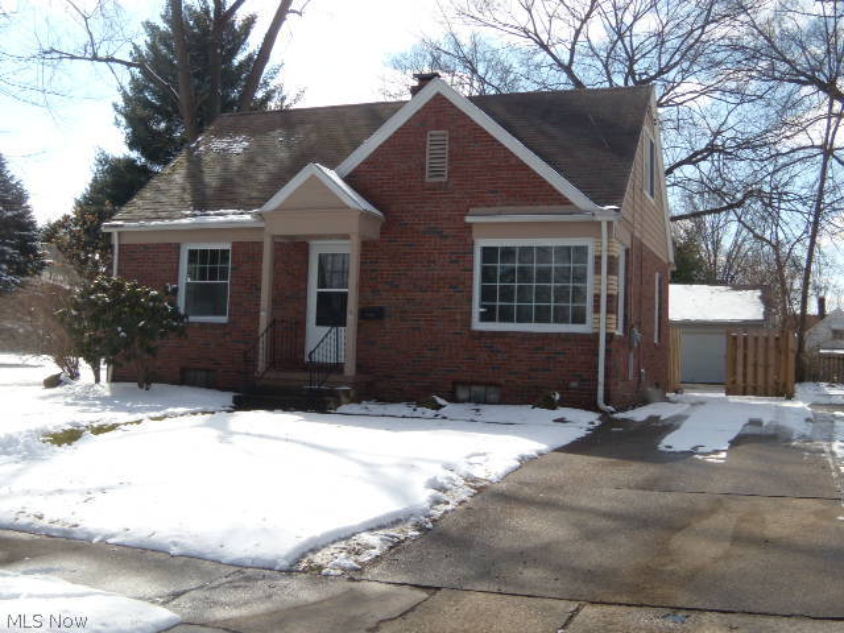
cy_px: 316
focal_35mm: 36
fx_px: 878
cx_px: 422
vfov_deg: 39.7
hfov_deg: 51.4
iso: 80
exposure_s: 1/160
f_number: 8.5
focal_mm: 6.4
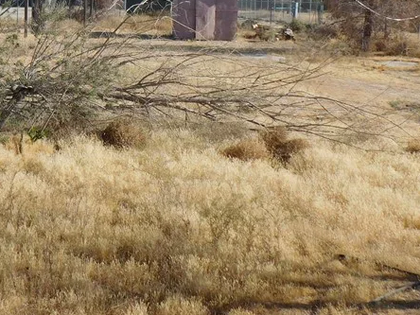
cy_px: 55
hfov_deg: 34.8
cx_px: 70
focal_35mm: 53
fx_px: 643
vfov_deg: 26.9
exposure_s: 1/500
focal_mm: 4
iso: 125
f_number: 6
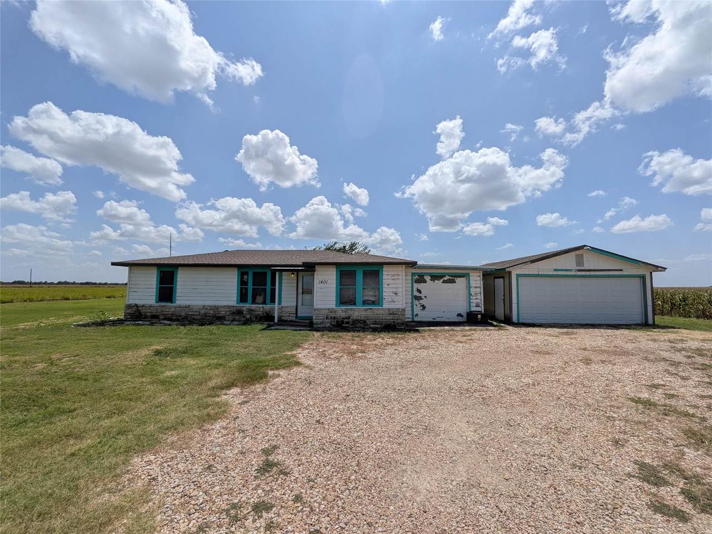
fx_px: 288
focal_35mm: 14
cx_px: 356
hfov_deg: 102.1
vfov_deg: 85.7
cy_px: 267
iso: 51
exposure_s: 1/3322
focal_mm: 1.85
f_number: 2.2
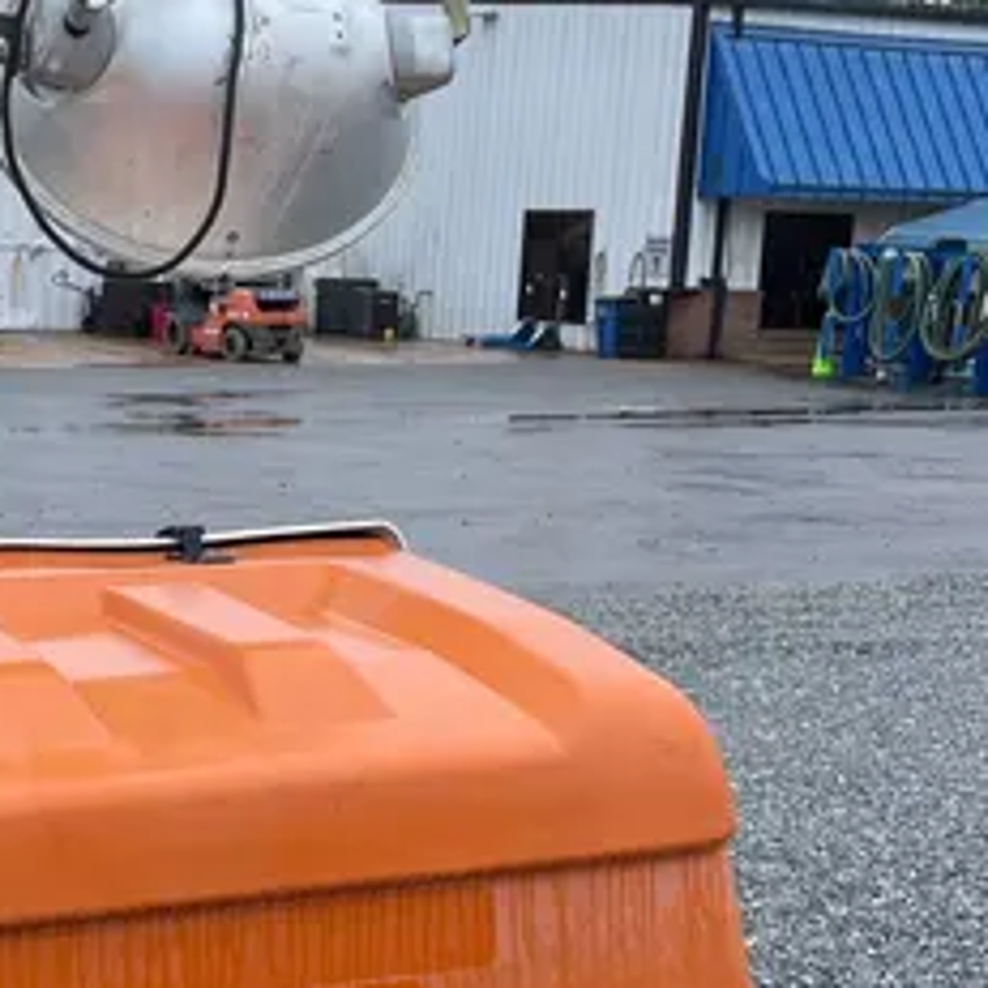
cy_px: 729
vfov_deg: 23.5
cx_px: -34
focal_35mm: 73
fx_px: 2357
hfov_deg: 22.6
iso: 50
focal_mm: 4.2
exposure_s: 1/121
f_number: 1.6
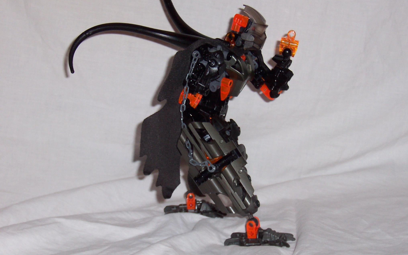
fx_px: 1156
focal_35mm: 104
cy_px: 120
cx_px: 204
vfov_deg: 12.6
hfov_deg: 20.0
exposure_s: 1/90
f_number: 4
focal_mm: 15.2
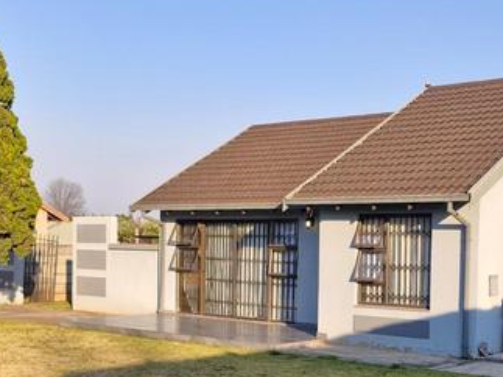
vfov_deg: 25.4
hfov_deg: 33.5
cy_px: 279
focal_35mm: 57
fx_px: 828
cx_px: 330
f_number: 1.8
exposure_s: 1/732
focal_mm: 5.54
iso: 50
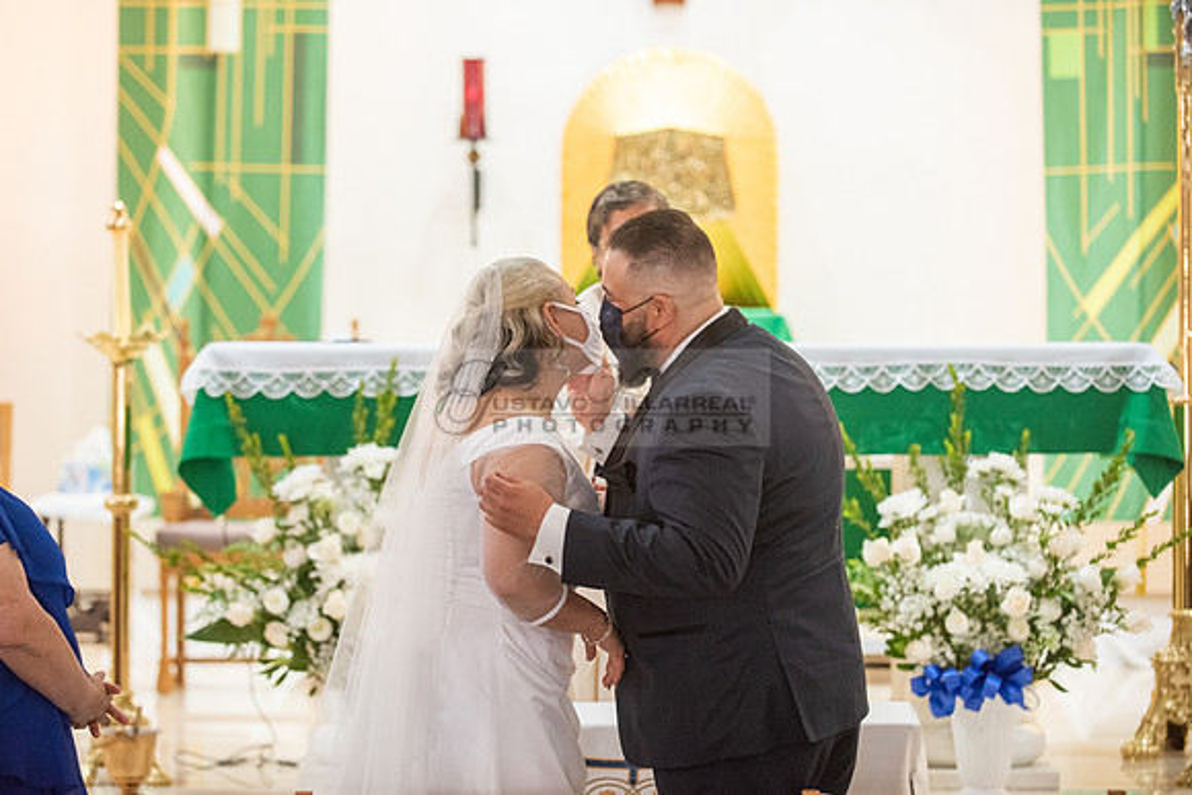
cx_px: 566
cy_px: 396
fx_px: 3790
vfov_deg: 12.0
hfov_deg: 17.9
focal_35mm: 114
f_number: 2.8
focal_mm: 105
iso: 2000
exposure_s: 1/160
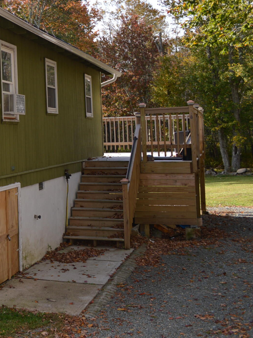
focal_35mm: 56
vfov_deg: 33.9
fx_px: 546
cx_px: -101
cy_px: 103
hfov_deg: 22.5
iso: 100
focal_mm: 18
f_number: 5.6
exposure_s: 1/200
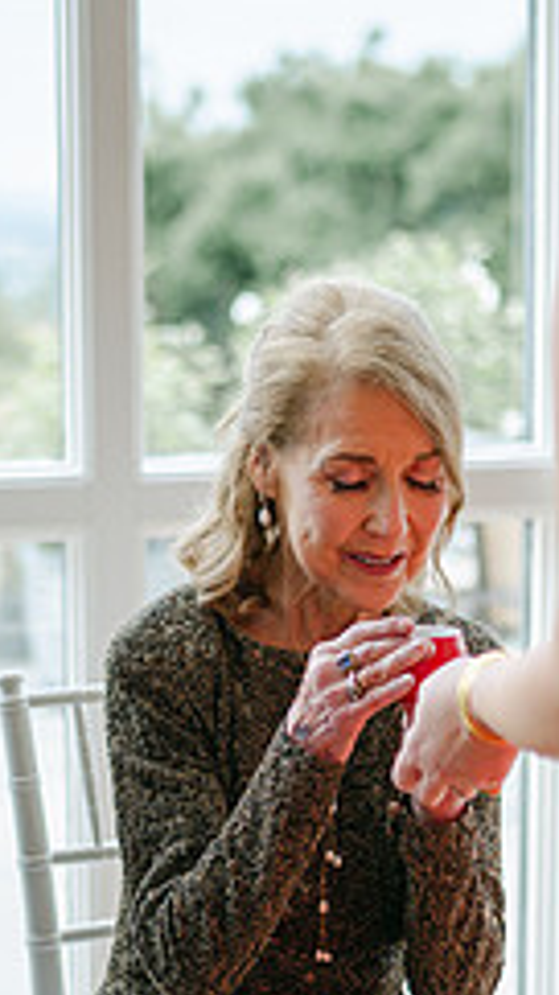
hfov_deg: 13.7
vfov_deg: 24.2
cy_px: 481
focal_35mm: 88
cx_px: 152
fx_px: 2321
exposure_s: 1/1600
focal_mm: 35
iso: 100
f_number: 1.4
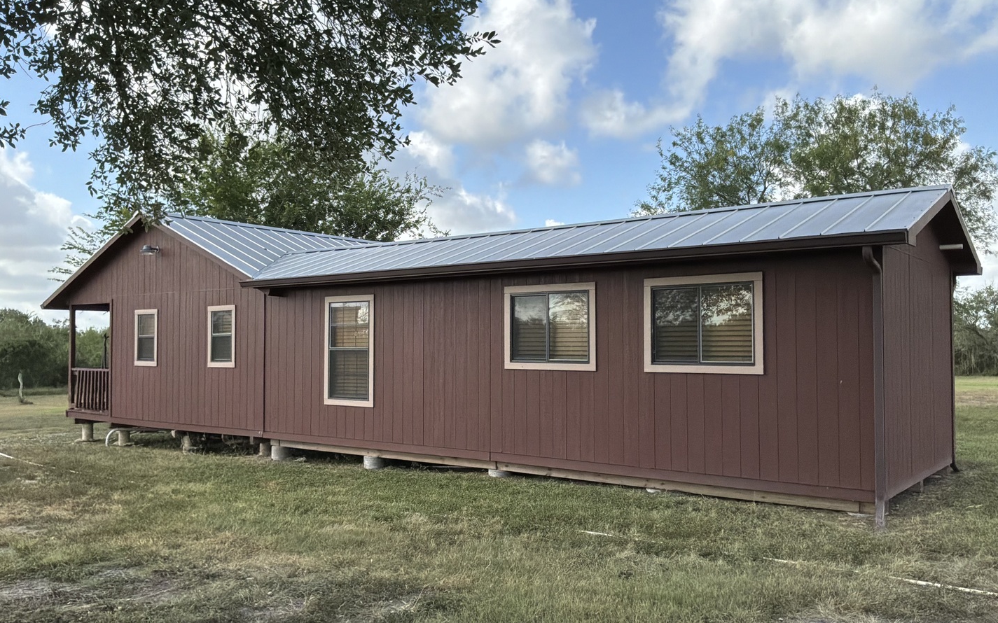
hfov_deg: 62.9
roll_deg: +0.6
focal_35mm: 30
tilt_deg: +1.1
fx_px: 816
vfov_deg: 41.8
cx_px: 503
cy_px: 326
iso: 125
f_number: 1.8
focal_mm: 3
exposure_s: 1/4405
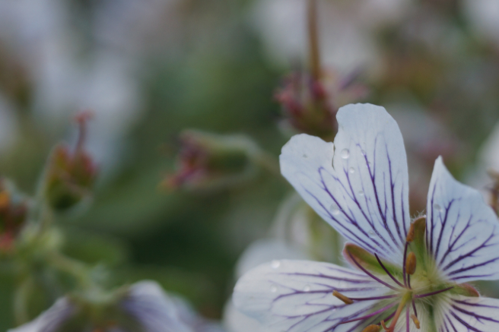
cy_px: 301
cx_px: 424
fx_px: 2091
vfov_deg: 9.1
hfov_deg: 13.5
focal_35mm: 151
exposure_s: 1/160
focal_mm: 55
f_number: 5.6
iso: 125
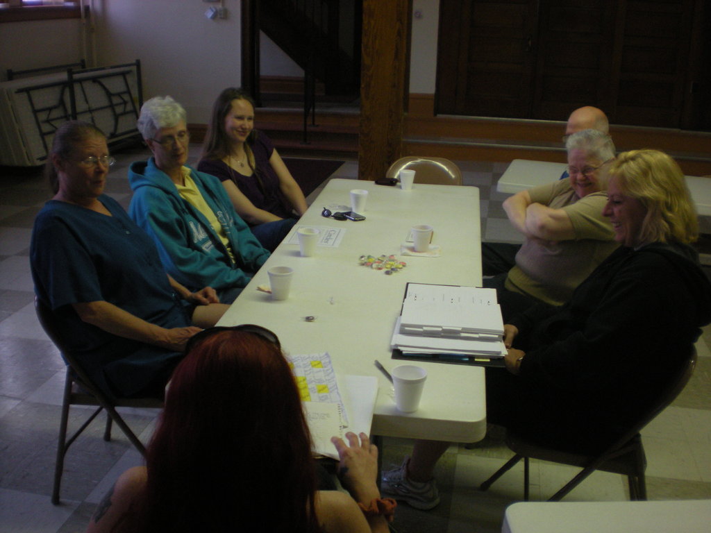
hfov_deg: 49.0
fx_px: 781
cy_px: 266
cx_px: 356
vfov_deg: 37.7
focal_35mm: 38
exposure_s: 1/31.8
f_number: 3.1
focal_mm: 6.3
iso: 200
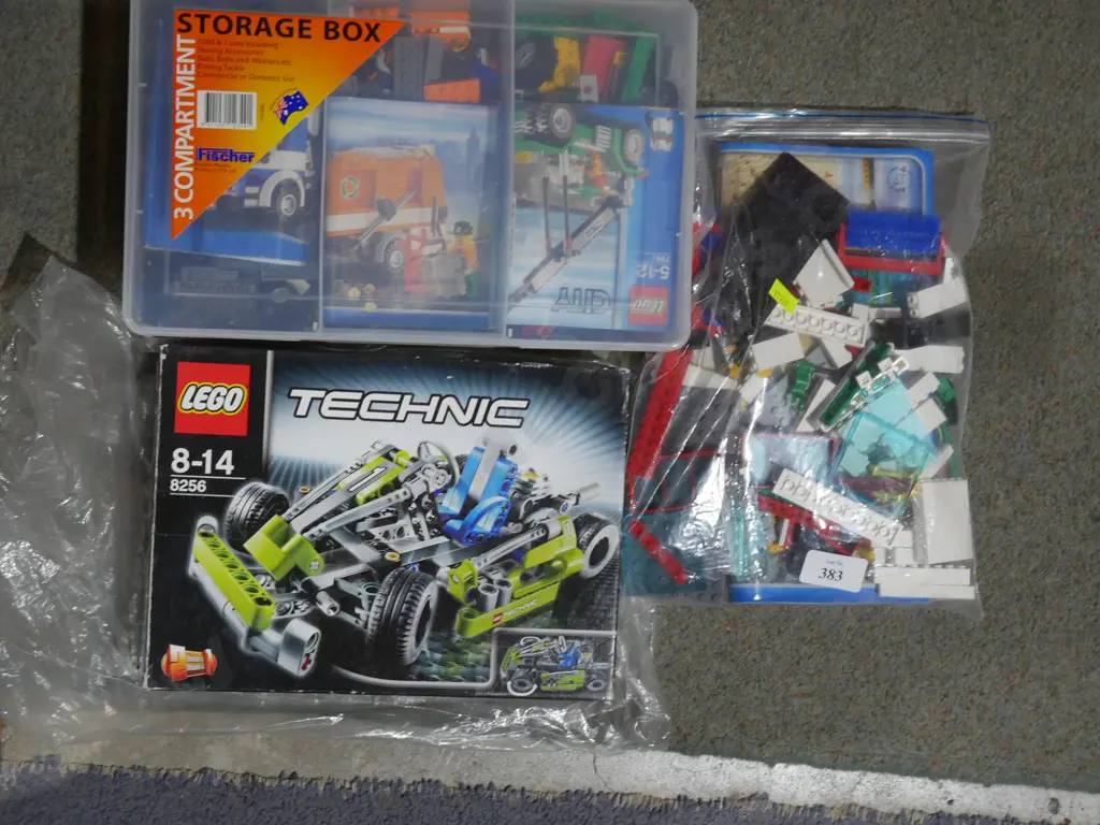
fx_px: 1652
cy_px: 412
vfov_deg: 28.0
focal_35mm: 52
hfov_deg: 36.8
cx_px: 550
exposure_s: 1/60
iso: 500
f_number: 5.6
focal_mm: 26
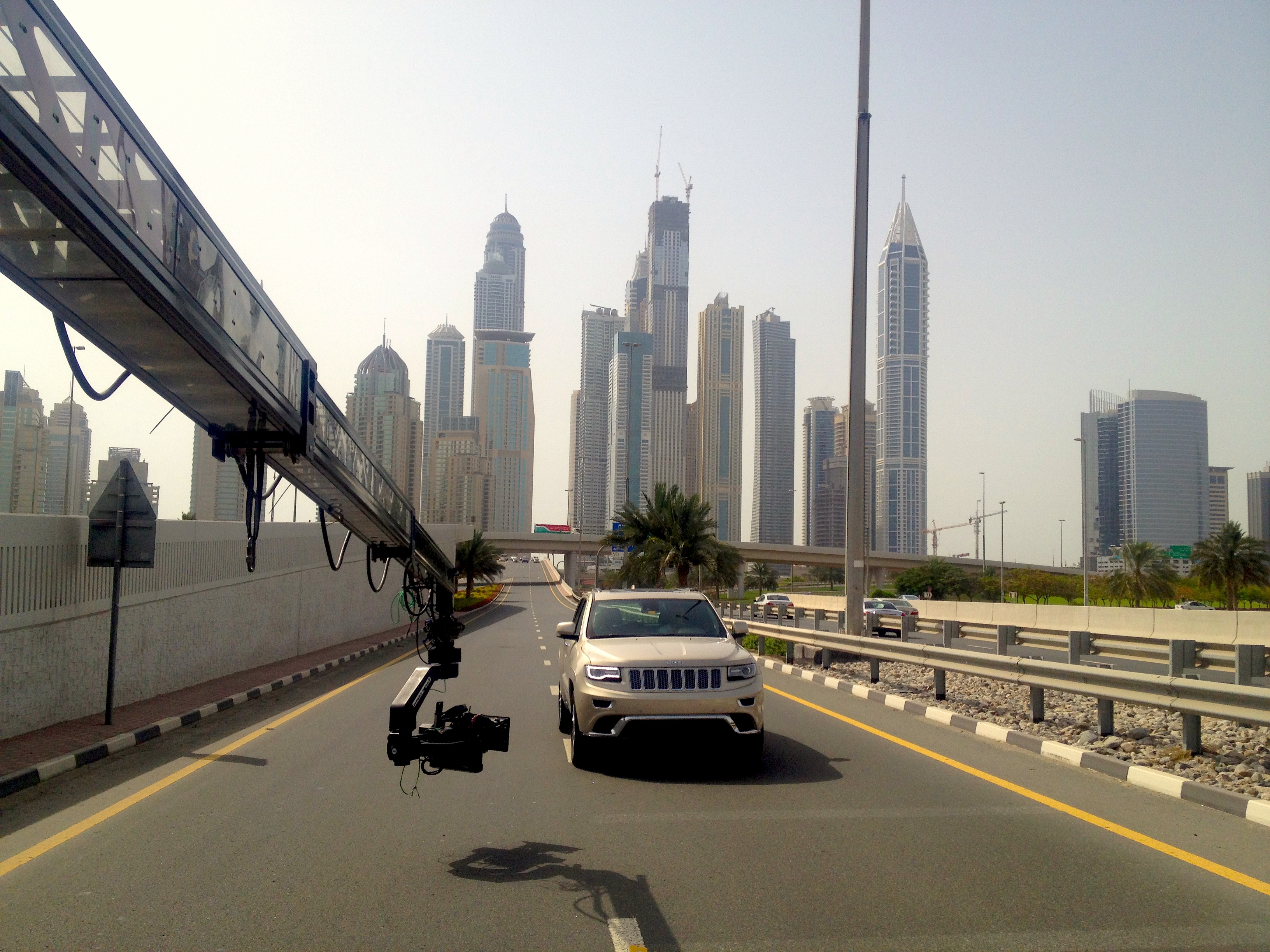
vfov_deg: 40.7
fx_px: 1284
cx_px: 635
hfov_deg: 52.6
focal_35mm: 35
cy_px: 476
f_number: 2.4
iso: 50
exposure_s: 1/2907
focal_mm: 4.28
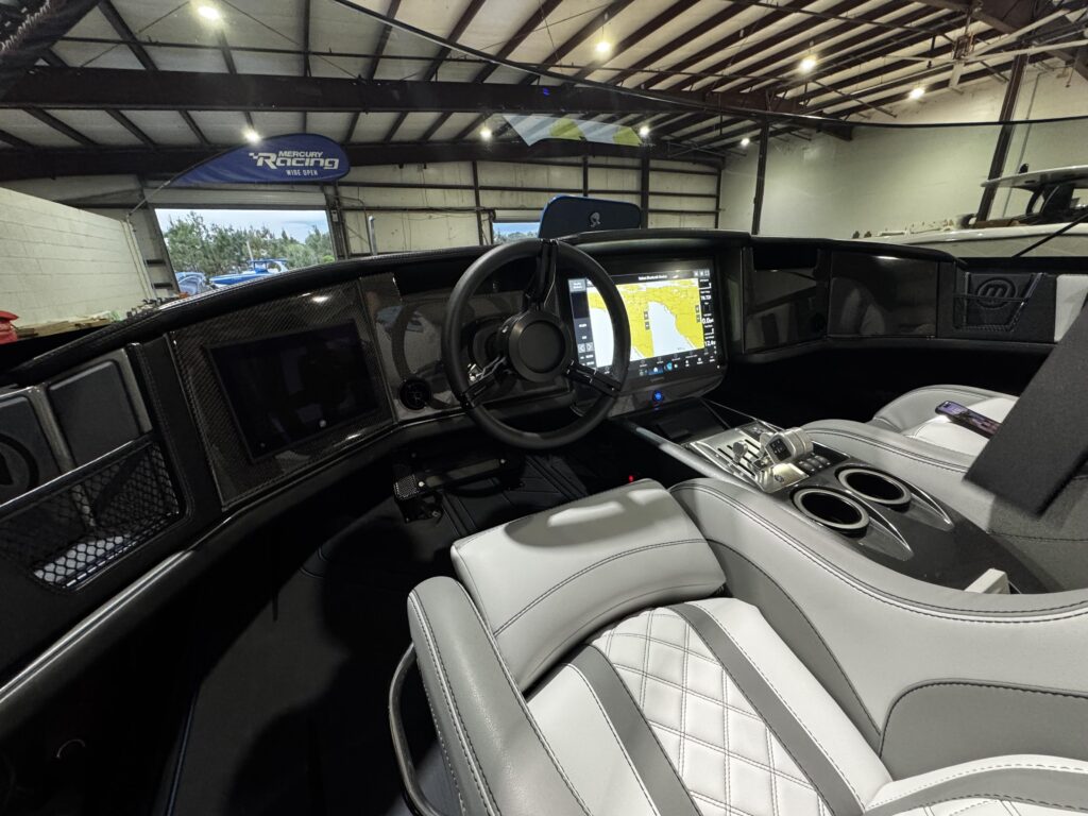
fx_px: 440
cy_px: 408
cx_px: 544
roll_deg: +2.3
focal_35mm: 14
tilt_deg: -19.9
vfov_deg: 85.7
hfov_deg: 102.1
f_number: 2.2
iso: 500
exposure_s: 1/60
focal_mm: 2.22
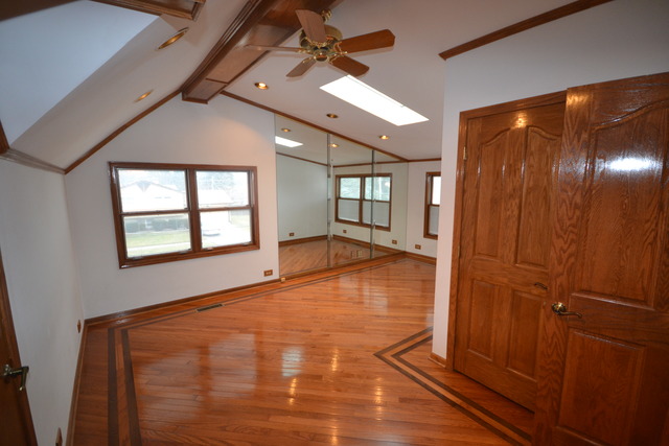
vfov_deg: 77.4
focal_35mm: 15
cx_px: 334
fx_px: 279
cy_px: 223
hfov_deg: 100.4
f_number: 4
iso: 1000
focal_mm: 10
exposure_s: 1/60
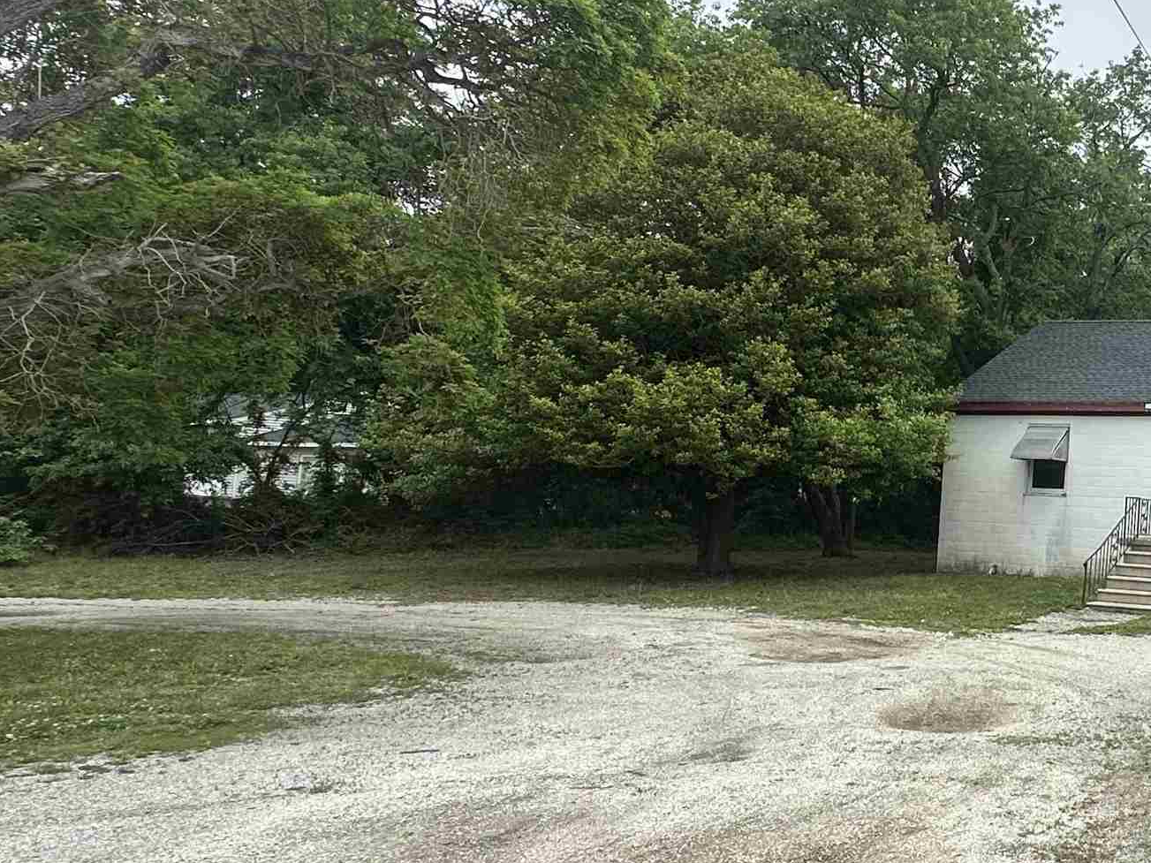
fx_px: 1097
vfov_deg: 42.9
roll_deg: -2.9
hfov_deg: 44.2
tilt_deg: +6.0
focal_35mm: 33
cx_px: 1229
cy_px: 406
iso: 50
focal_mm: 2.22
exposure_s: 1/1006
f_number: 2.2
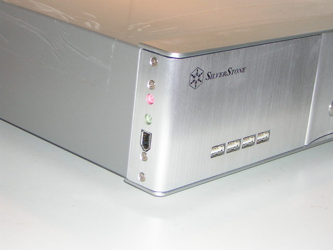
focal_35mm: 97
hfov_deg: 20.2
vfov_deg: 15.2
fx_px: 933
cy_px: 125
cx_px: 166
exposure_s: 1/60.1
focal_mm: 12.6
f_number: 4.4
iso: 50
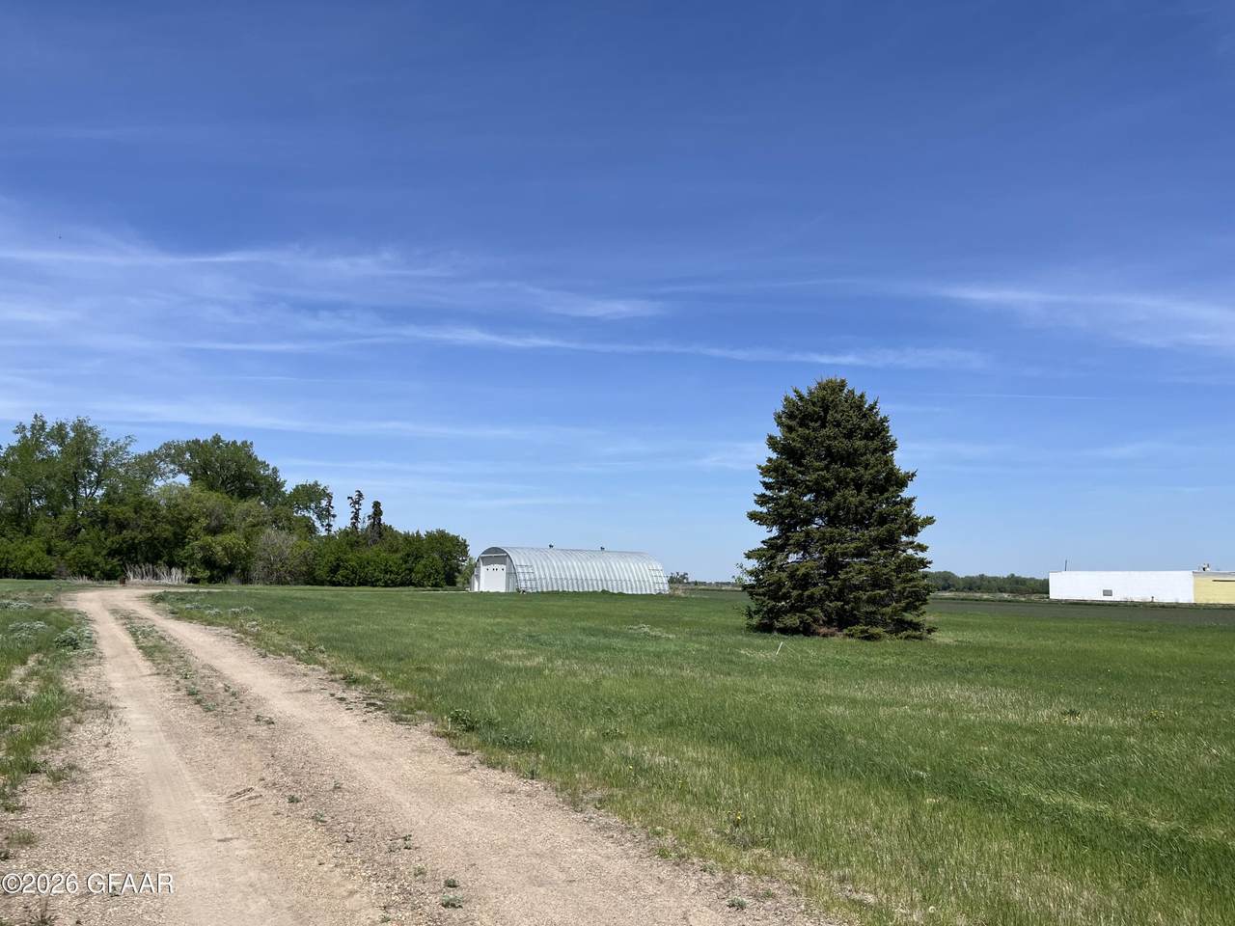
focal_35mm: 26
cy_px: 463
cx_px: 618
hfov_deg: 67.3
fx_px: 928
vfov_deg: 53.1
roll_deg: -0.7
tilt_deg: +7.7
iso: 50
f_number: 1.6
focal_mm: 5.1
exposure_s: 1/4651
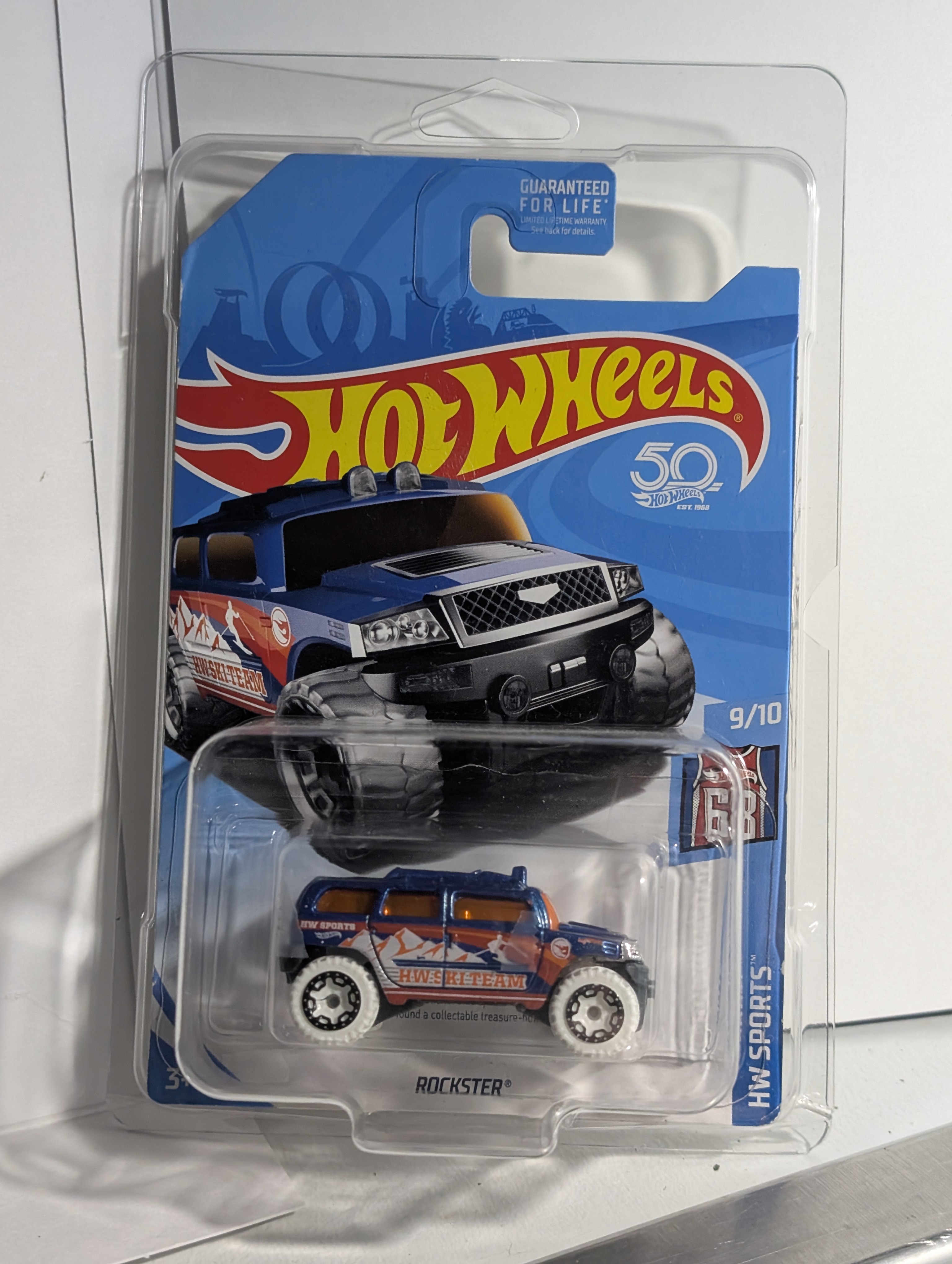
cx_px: 476
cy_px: 632
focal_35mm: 49
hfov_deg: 29.7
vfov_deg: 38.9
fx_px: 1792
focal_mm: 6.9
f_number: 1.68
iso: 721
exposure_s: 1/225
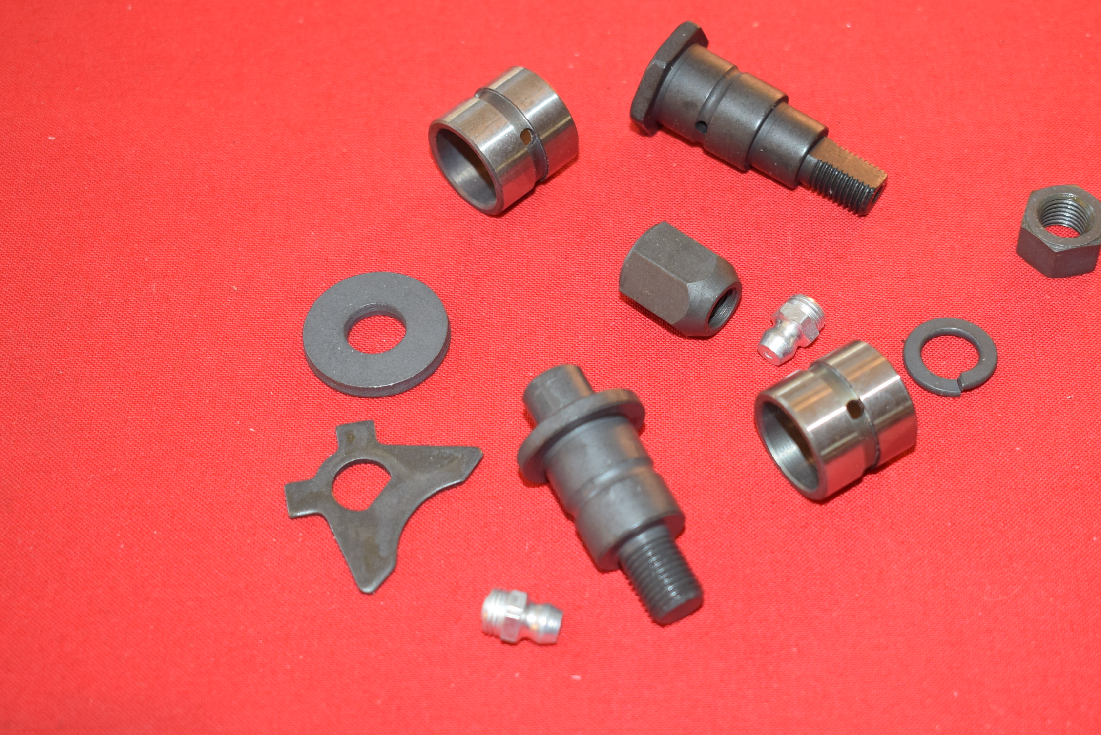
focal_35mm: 70
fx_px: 2132
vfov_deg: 19.6
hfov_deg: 28.9
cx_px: 674
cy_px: 373
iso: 400
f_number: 5.6
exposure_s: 1/30
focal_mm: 35
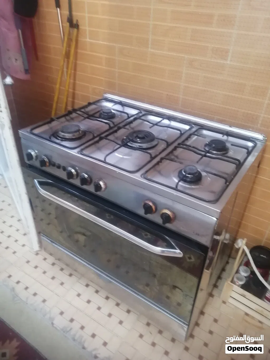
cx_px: 135
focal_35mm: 27
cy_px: 180
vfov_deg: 65.3
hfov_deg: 51.4
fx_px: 281
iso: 250
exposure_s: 1/33.3
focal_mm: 3.62
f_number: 1.8
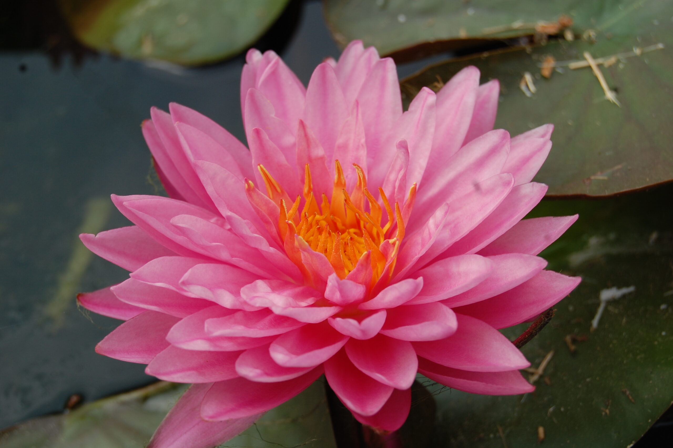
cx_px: 336
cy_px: 224
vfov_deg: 16.5
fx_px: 1541
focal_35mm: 82
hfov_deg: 24.6
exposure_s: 1/250
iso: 200
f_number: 8
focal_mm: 55
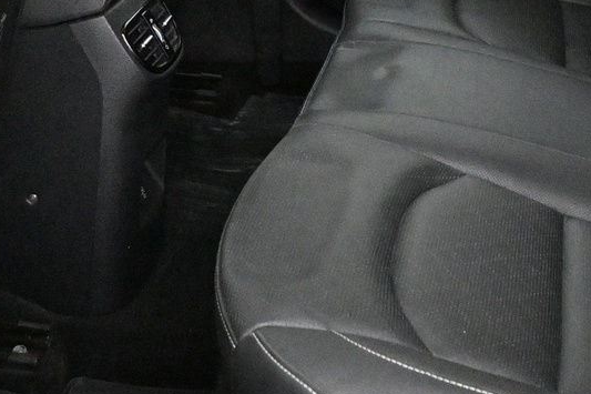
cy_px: 4
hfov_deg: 26.9
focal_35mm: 73
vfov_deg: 18.2
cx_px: 516
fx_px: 1198
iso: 12800
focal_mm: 16
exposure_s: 1/50
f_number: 3.5
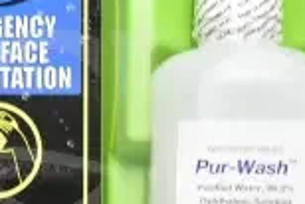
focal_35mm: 125
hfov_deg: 16.0
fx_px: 1060
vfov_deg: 10.9
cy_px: 187
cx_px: -14
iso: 1250
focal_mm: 21
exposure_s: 1/30
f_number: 3.8
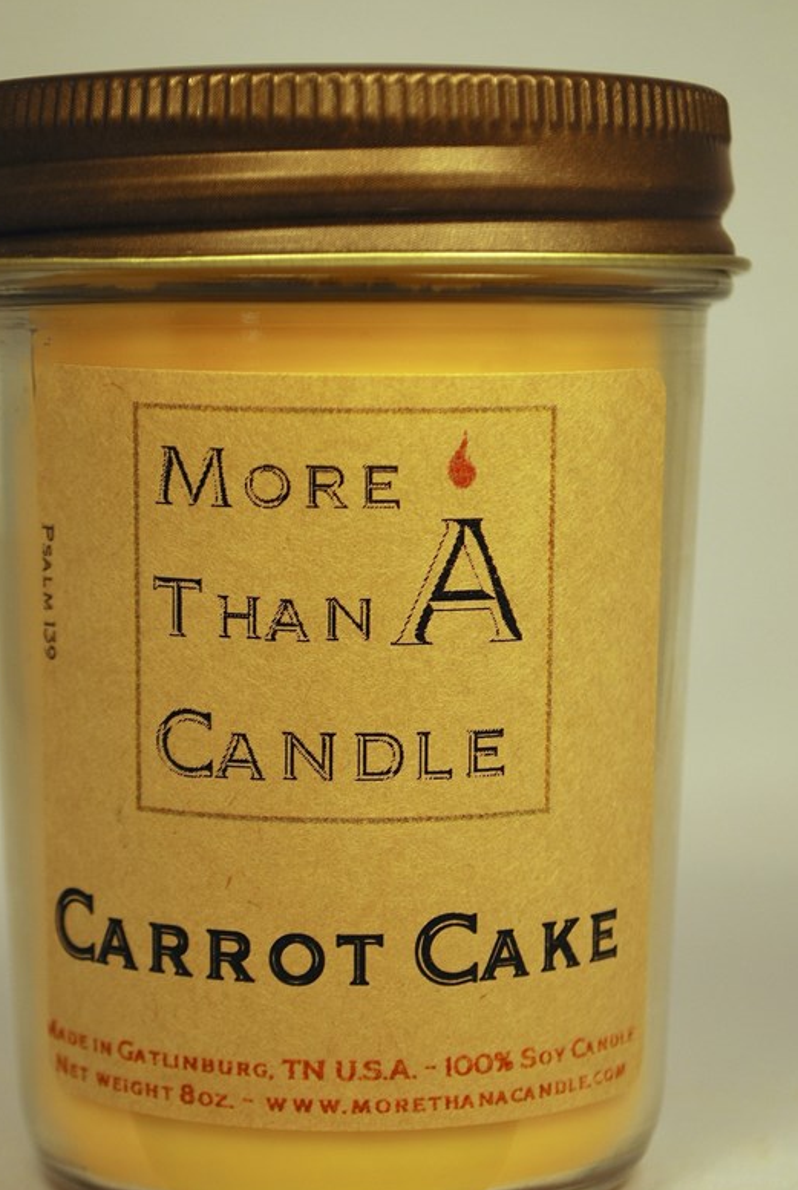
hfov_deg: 12.7
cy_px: 642
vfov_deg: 18.8
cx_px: 358
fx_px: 3598
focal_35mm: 109
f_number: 5.6
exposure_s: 1/125
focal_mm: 55
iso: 100
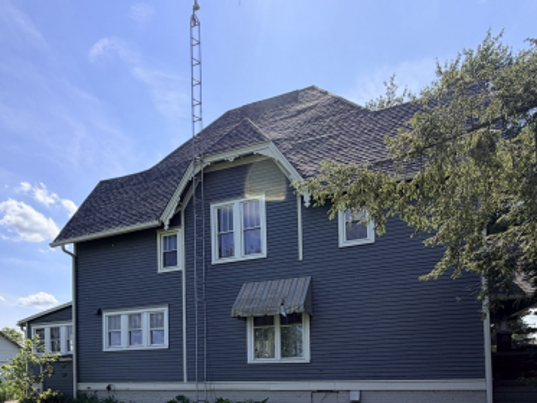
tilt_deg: +3.8
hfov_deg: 69.3
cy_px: 362
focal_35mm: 25
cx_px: 253
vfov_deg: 49.1
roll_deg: +2.1
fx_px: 388
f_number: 2.2
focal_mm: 2.22
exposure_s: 1/820
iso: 20
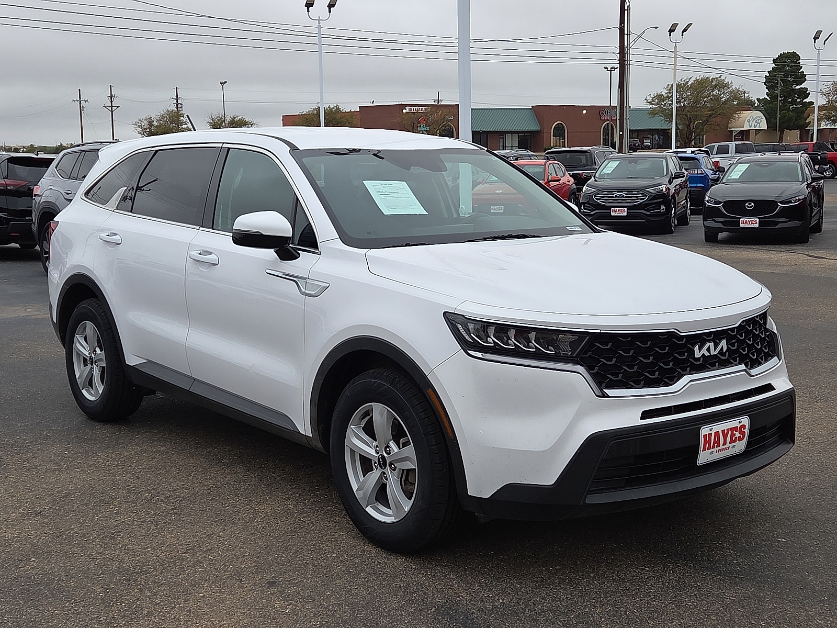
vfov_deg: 32.2
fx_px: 1088
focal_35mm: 45
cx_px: 418
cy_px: 314
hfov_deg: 42.1
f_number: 1.8
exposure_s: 1/769
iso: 76
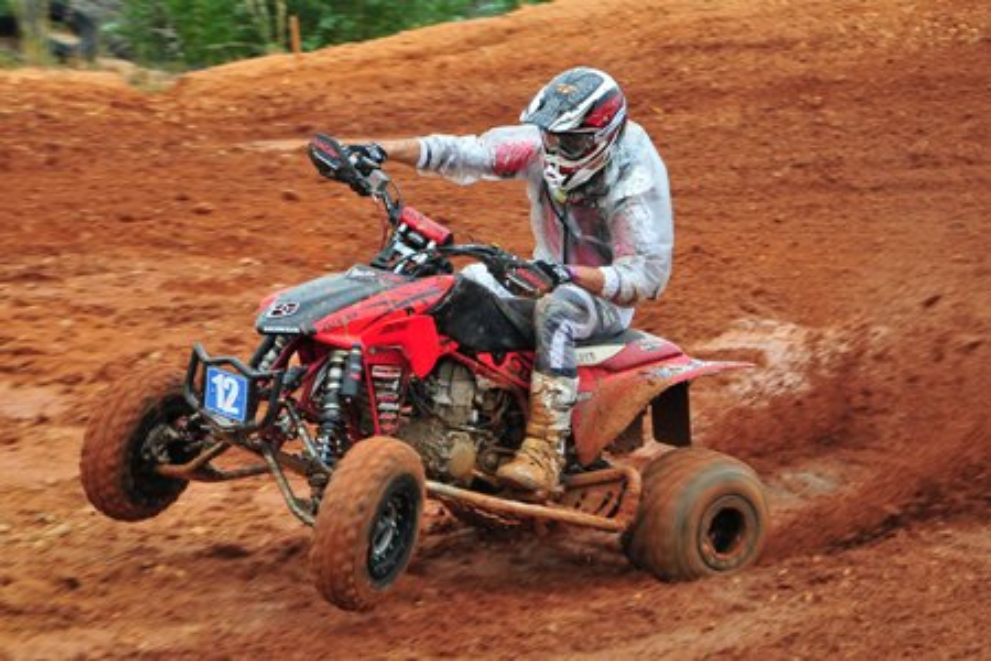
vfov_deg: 13.8
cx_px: 496
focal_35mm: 99
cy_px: 330
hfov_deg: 20.6
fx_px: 2725
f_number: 5.3
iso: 400
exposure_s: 1/200
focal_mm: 66
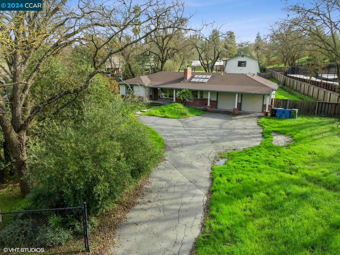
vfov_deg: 56.8
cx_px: 170
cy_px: 128
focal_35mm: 24
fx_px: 236
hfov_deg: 71.6
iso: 320
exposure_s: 1/320
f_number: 2.8
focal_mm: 12.29
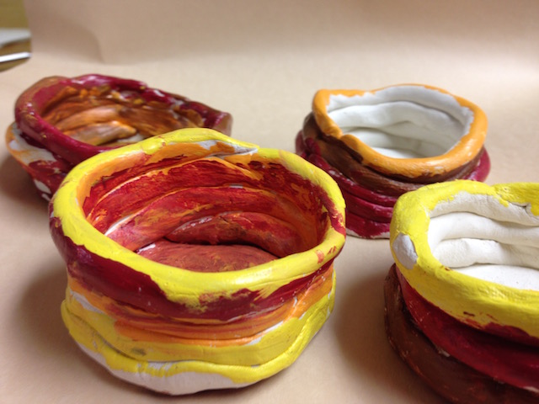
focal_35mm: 33
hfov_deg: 55.4
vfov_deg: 42.9
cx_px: 270
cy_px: 202
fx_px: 514
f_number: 2.4
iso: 50
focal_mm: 4.12
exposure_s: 1/24
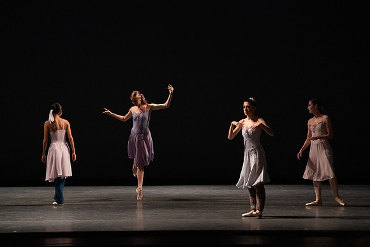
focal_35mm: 159
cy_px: 124
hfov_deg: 12.9
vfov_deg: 8.6
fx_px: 1634
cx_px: 185
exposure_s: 1/400
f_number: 5.6
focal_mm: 159
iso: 12800
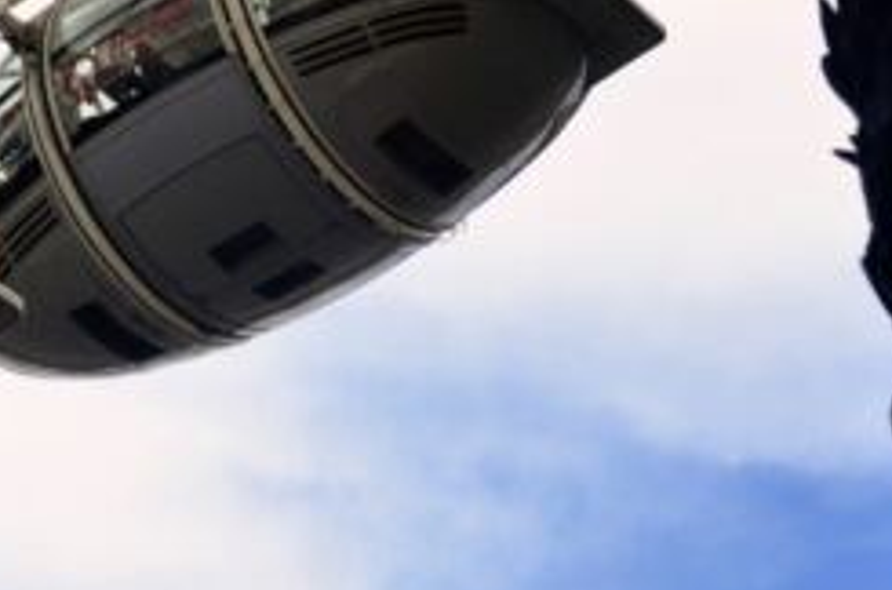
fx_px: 3485
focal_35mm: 141
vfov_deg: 9.7
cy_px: 235
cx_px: -40
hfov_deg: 14.3
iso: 200
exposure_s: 1/250
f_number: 11
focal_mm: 36
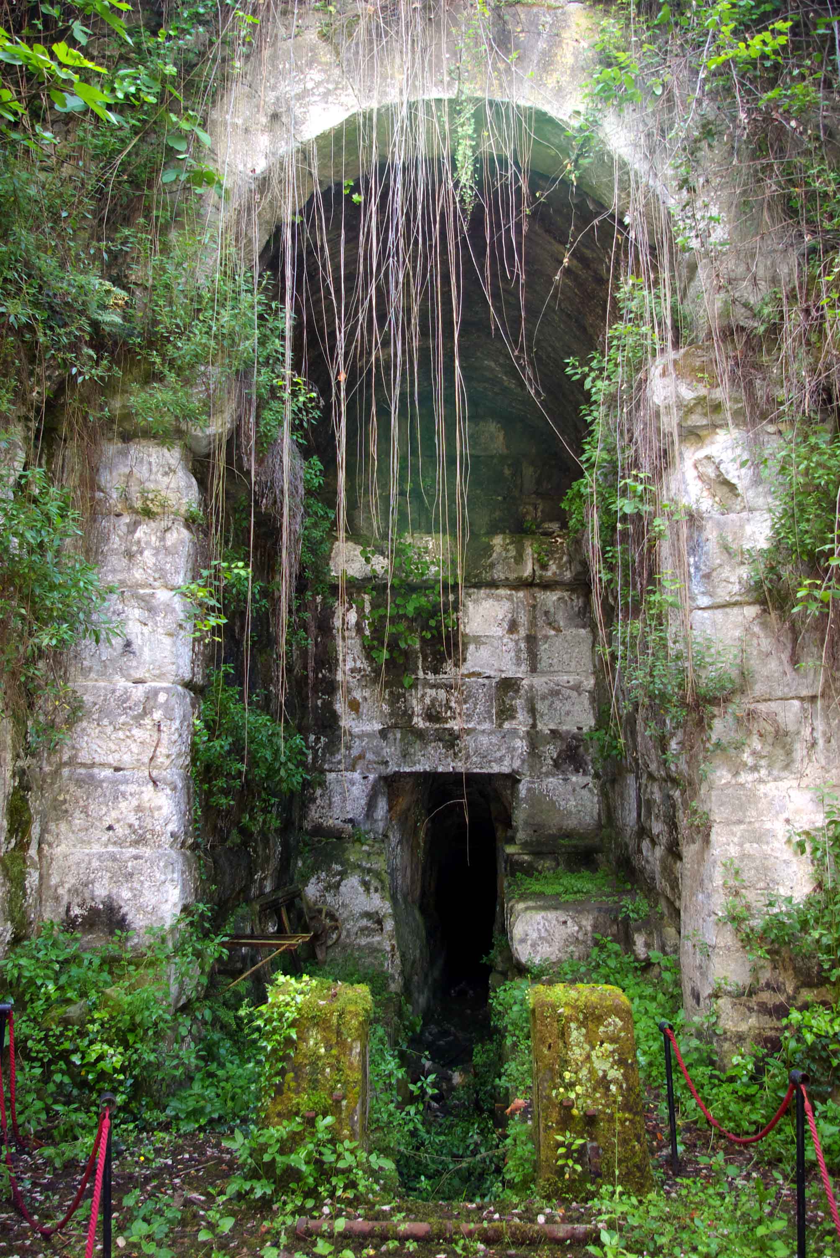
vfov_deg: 67.4
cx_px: 420
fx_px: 944
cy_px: 629
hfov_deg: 48.0
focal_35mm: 27
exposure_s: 1/30
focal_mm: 18
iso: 200
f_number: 3.5
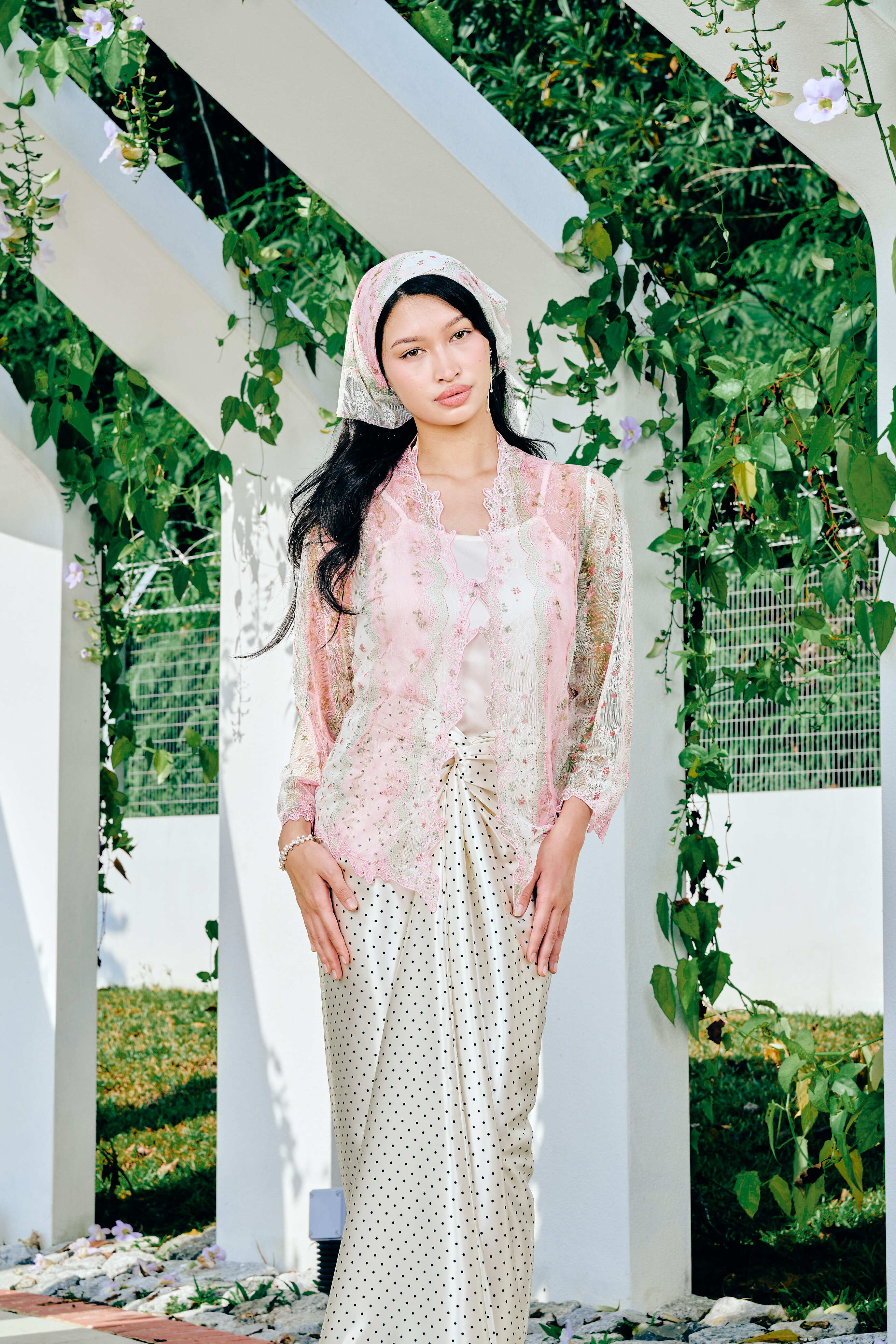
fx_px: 2800
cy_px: 672
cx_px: 448
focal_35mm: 75
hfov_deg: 18.2
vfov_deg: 27.0
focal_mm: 75
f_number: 10
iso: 125
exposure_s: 1/125
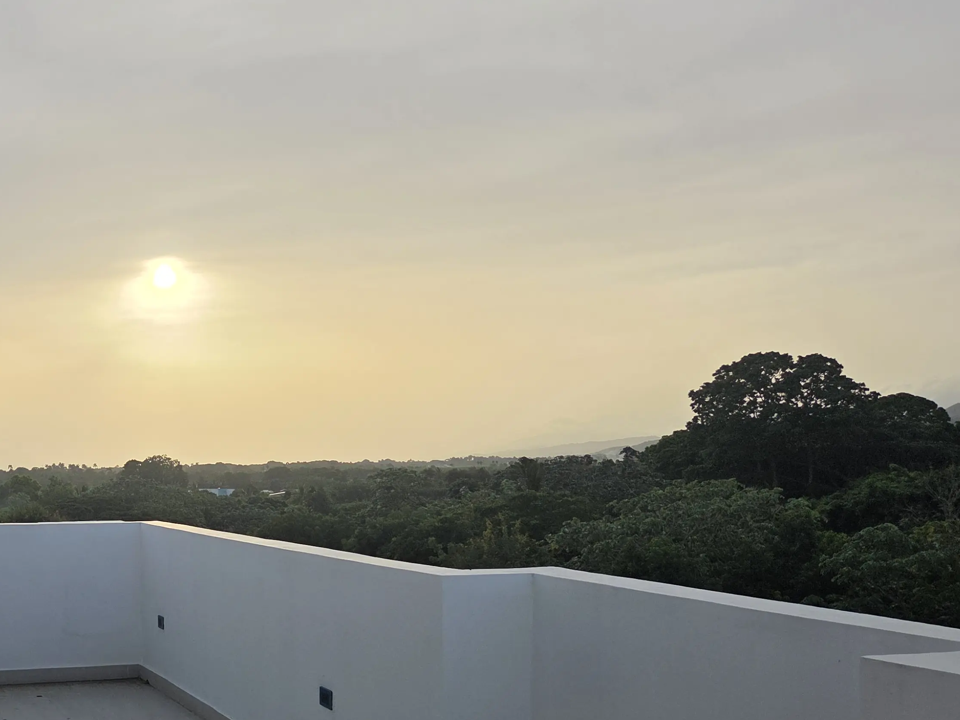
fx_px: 1137
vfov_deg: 34.7
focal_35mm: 41
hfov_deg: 42.8
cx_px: 139
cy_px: 502
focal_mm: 5.4
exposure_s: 1/6412
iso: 80
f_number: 1.8
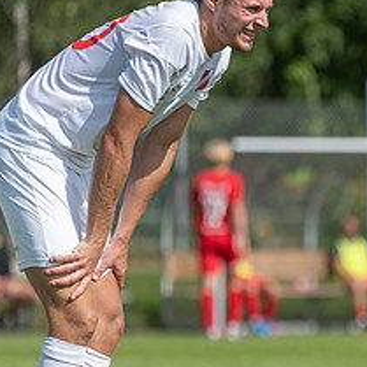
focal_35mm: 565
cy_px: 178
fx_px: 6777
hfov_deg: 3.1
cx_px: 500
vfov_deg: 3.1
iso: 100
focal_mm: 160
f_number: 3.2
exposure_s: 1/1250
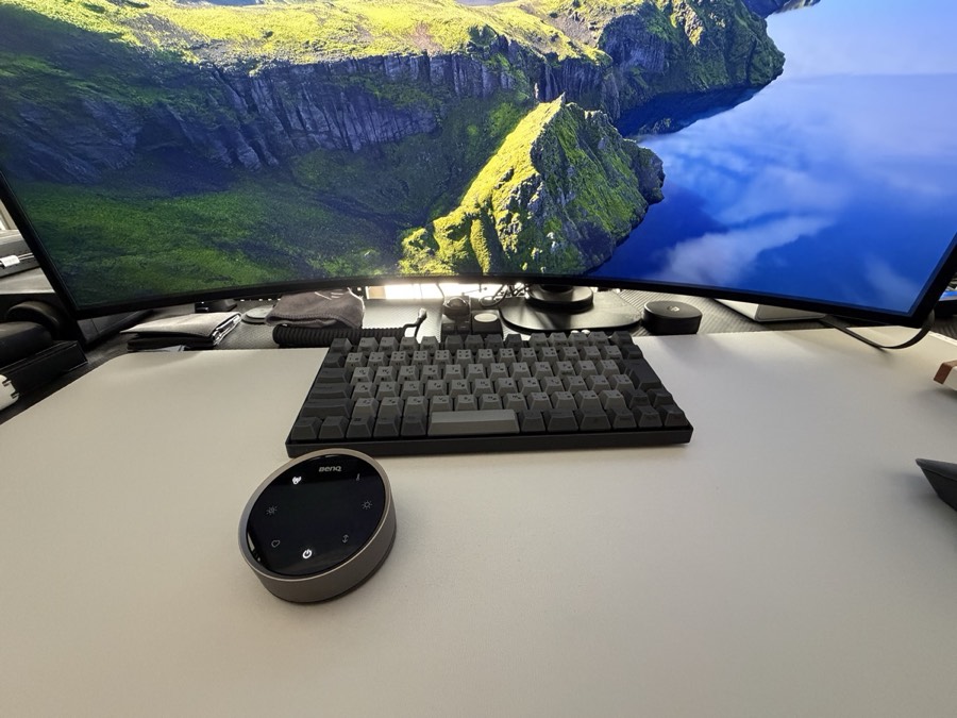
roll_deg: +0.9
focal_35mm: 14
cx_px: 478
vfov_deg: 85.7
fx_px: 387
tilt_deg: -26.6
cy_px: 359
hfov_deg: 102.1
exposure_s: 1/60
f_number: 2.2
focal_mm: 2.22
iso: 640
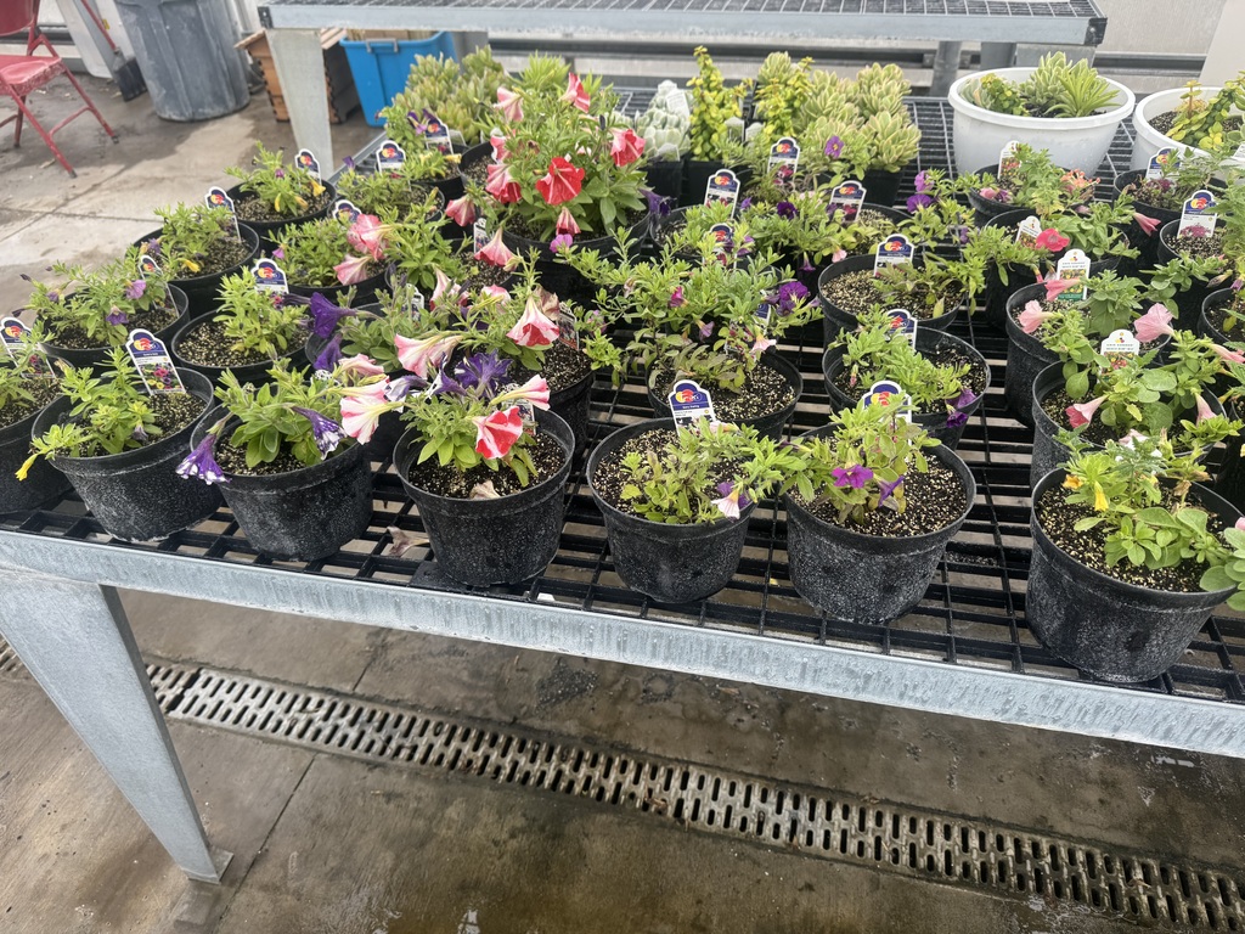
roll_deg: +4.1
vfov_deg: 56.8
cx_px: 622
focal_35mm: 24
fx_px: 863
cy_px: 467
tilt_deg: -39.1
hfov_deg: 71.6
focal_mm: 6.76
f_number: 1.78
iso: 64
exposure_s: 1/121
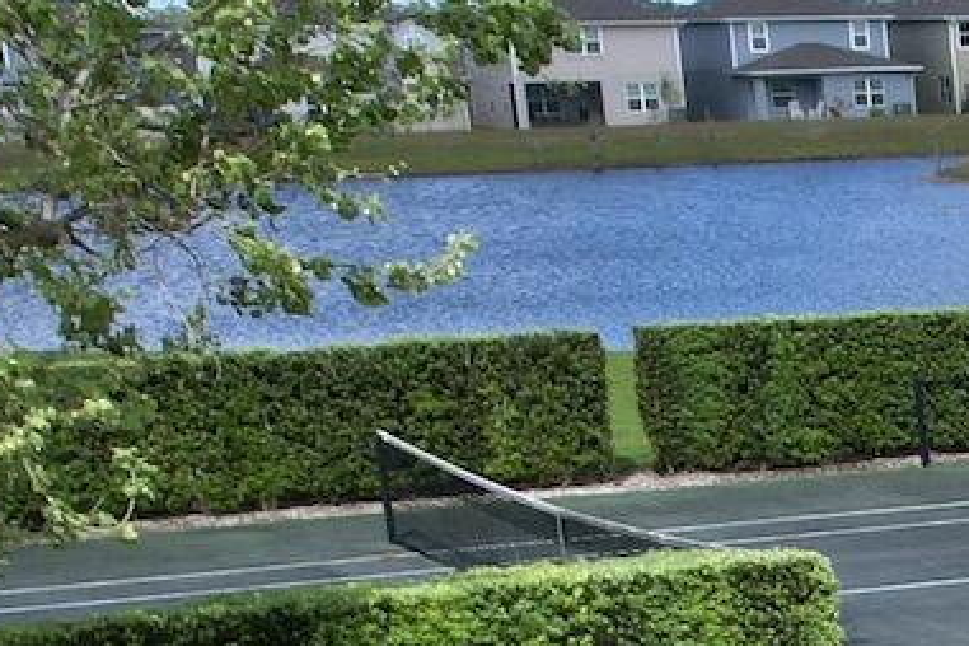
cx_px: 2052
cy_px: 1277
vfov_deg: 9.8
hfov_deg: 13.2
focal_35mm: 130
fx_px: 3499
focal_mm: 8.38
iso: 100
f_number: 2.8
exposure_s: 1/1600
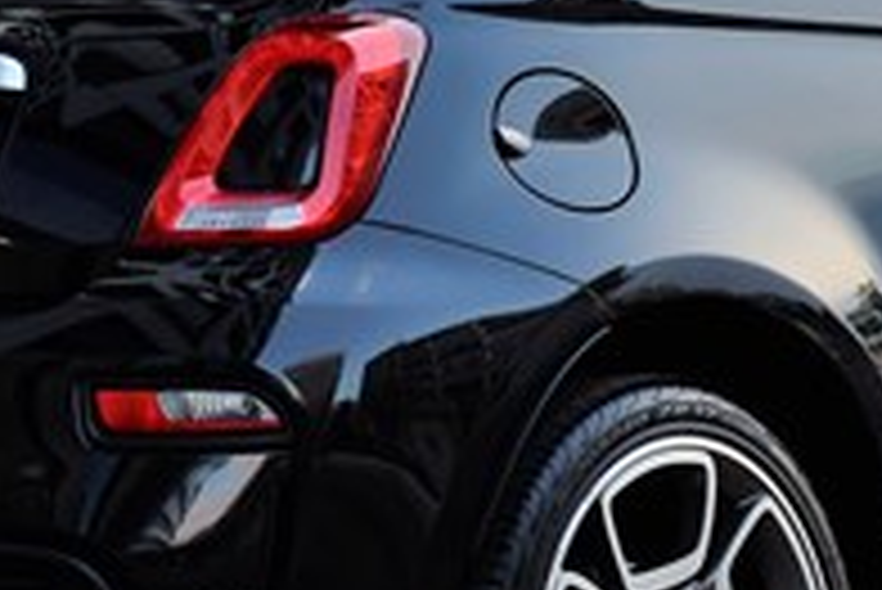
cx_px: 688
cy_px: -140
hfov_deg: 3.5
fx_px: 14343
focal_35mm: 585
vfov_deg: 2.4
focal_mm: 120
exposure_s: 1/100
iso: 400
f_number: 5
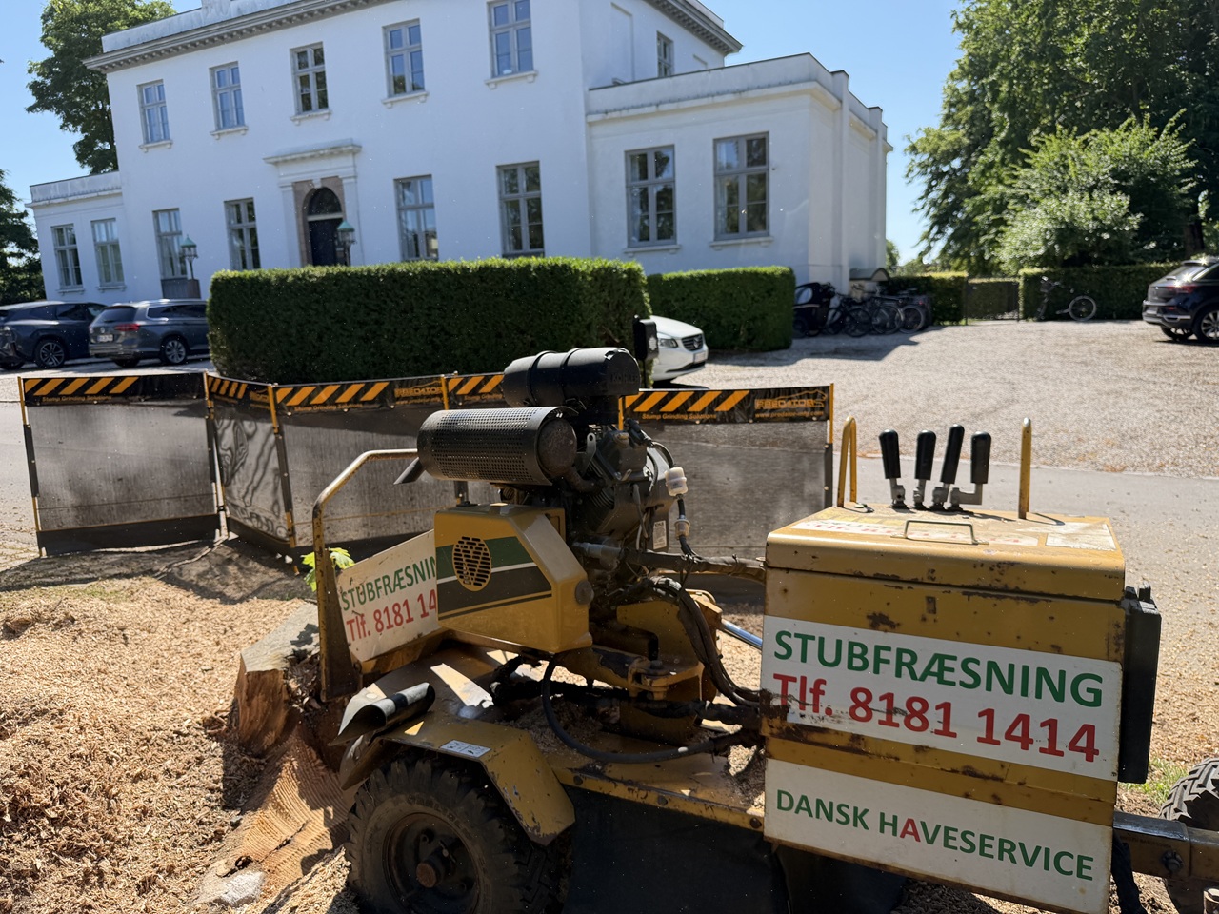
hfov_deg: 71.6
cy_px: 457
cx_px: 610
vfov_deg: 56.8
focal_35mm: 24
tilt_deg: -10.1
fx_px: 845
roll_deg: +2.6
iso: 100
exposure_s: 1/2703
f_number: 1.78
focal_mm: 6.76
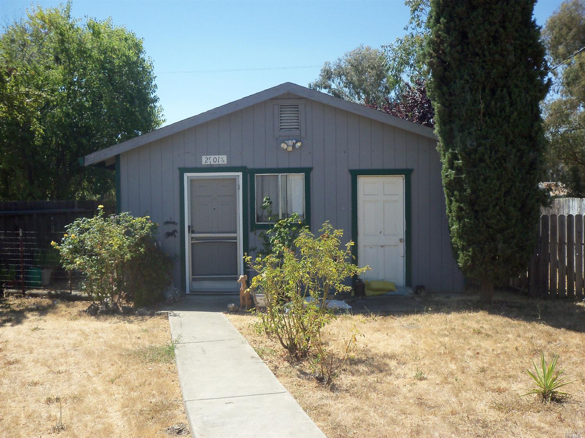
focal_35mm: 34
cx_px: 292
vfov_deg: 41.8
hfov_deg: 54.0
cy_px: 219
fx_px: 574
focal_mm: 5.7
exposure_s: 1/125
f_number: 8.8
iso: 80
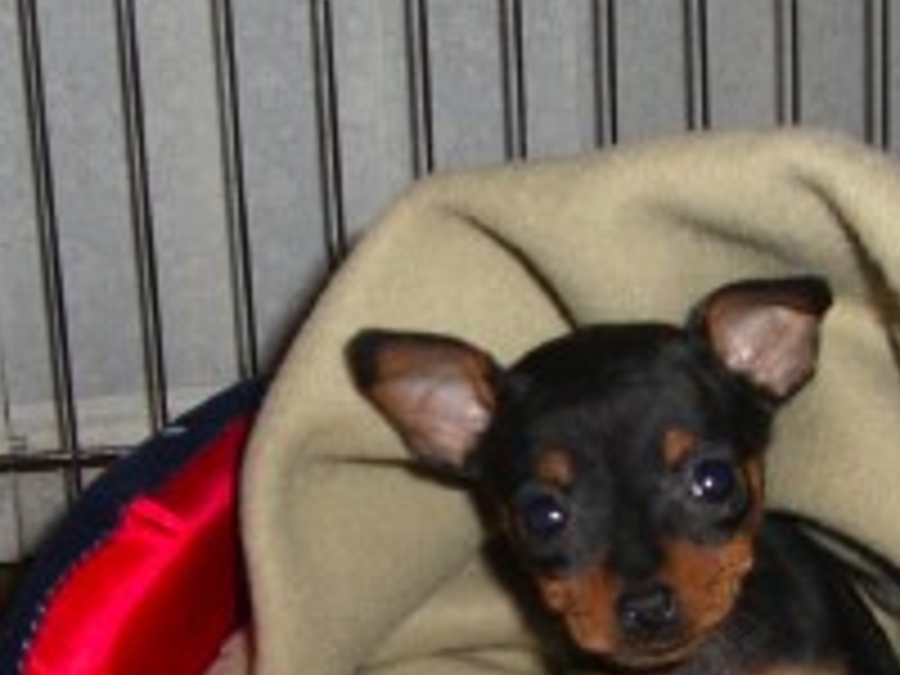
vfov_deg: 17.8
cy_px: 549
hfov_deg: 23.8
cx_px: 540
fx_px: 2132
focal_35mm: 82
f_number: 2.7
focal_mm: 6.2
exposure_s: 1/60
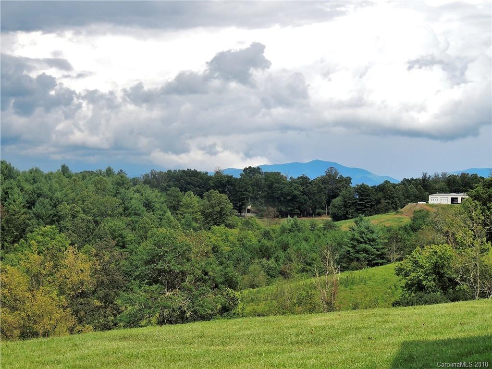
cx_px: 246
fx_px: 1208
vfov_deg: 17.4
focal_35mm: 85
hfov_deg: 23.0
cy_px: 184
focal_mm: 15.1
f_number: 4
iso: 100
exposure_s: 1/640
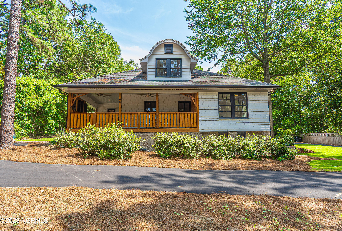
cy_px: 116
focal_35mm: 25
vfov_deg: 52.4
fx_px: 234
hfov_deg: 72.3
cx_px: 169
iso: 50
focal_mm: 24
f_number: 8
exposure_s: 1/60
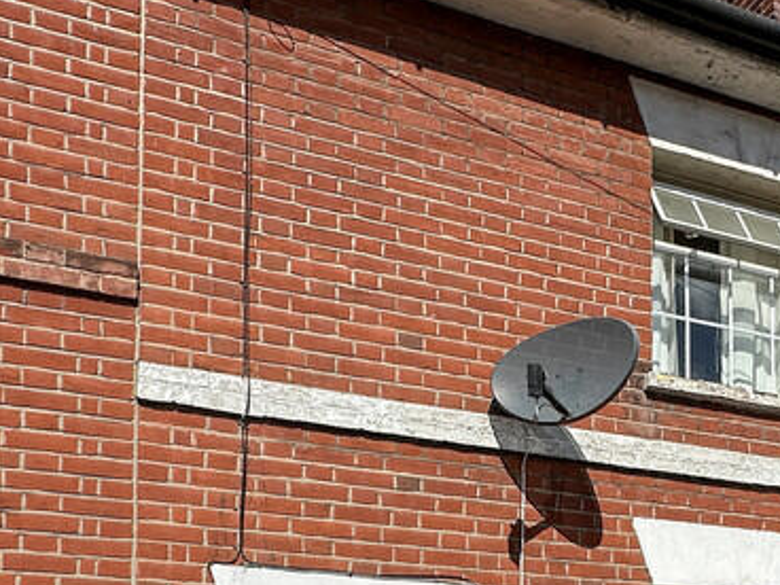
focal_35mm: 39
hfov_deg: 47.1
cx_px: 521
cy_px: 426
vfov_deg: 36.1
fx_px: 879
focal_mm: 2.22
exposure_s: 1/2506
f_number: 2.2
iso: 50
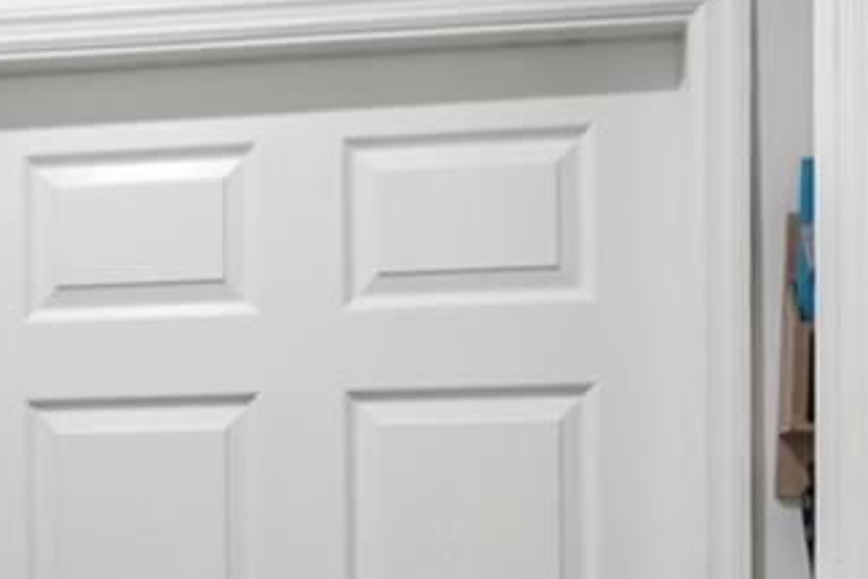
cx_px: 8
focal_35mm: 79
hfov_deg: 24.5
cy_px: 686
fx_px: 1905
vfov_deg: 16.6
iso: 1000
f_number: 2.8
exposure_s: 1/125
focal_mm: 16
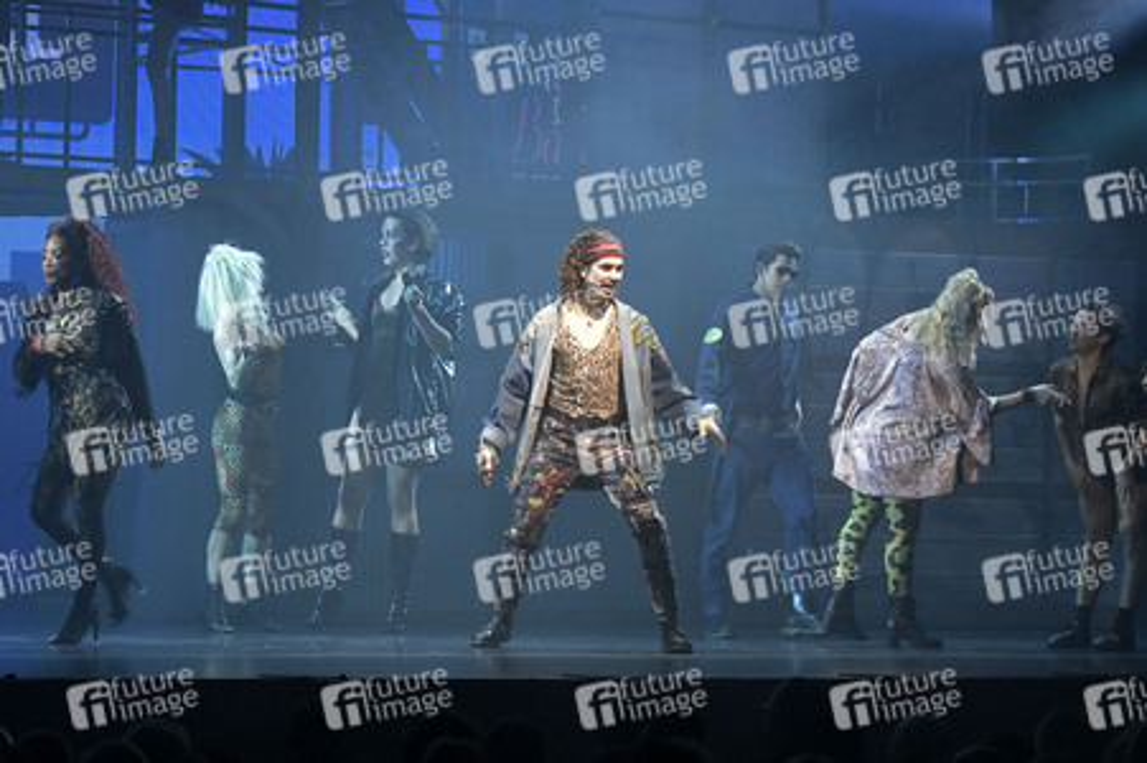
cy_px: 382
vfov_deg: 14.4
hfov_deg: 21.5
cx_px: 574
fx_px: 3025
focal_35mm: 95
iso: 3200
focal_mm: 95
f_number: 5.6
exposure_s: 1/160
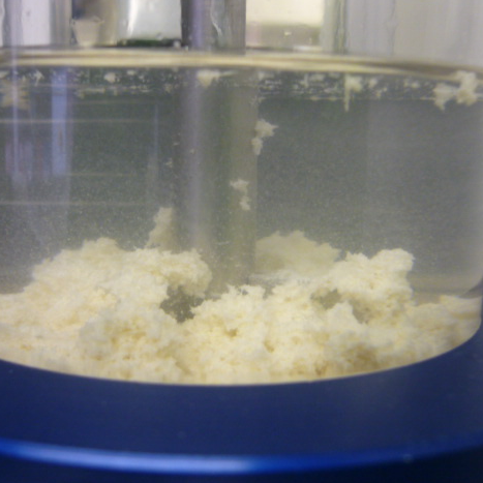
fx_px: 631
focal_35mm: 40
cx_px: 188
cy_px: 245
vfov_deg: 41.9
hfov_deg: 41.6
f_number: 2.8
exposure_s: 1/30
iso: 200
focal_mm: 5.5
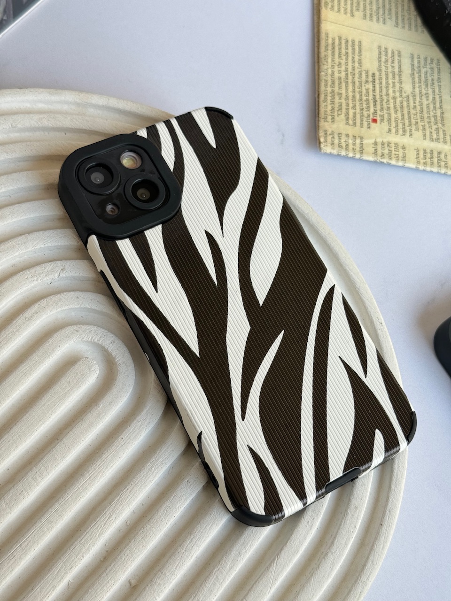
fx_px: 834
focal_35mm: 48
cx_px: 226
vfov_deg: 39.7
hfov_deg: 30.3
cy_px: 300
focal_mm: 6.76
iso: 100
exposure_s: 1/116
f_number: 1.78
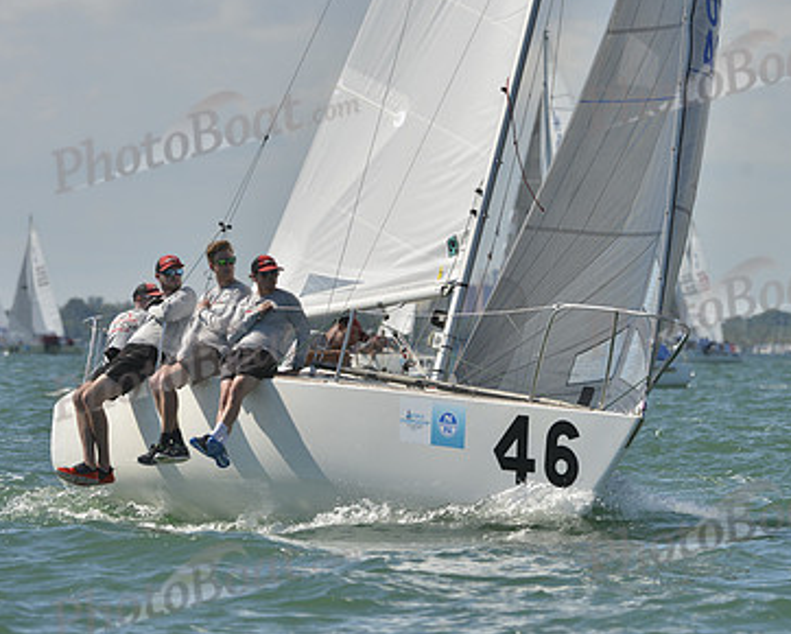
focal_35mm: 406
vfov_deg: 3.8
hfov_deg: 4.8
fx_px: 9510
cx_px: 474
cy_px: 220
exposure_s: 1/1000
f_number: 8
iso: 200
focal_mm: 270
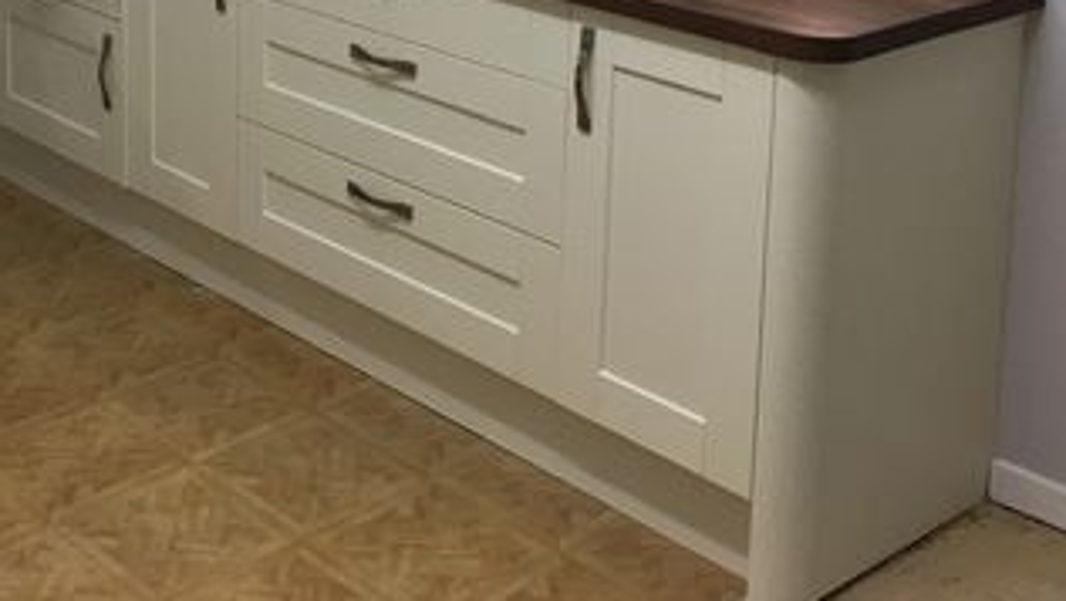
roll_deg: -0.2
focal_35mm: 60
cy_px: -149
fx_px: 1697
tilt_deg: -8.9
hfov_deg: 34.1
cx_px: 250
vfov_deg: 18.8
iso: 32
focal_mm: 4.15
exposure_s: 1/17
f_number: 2.2
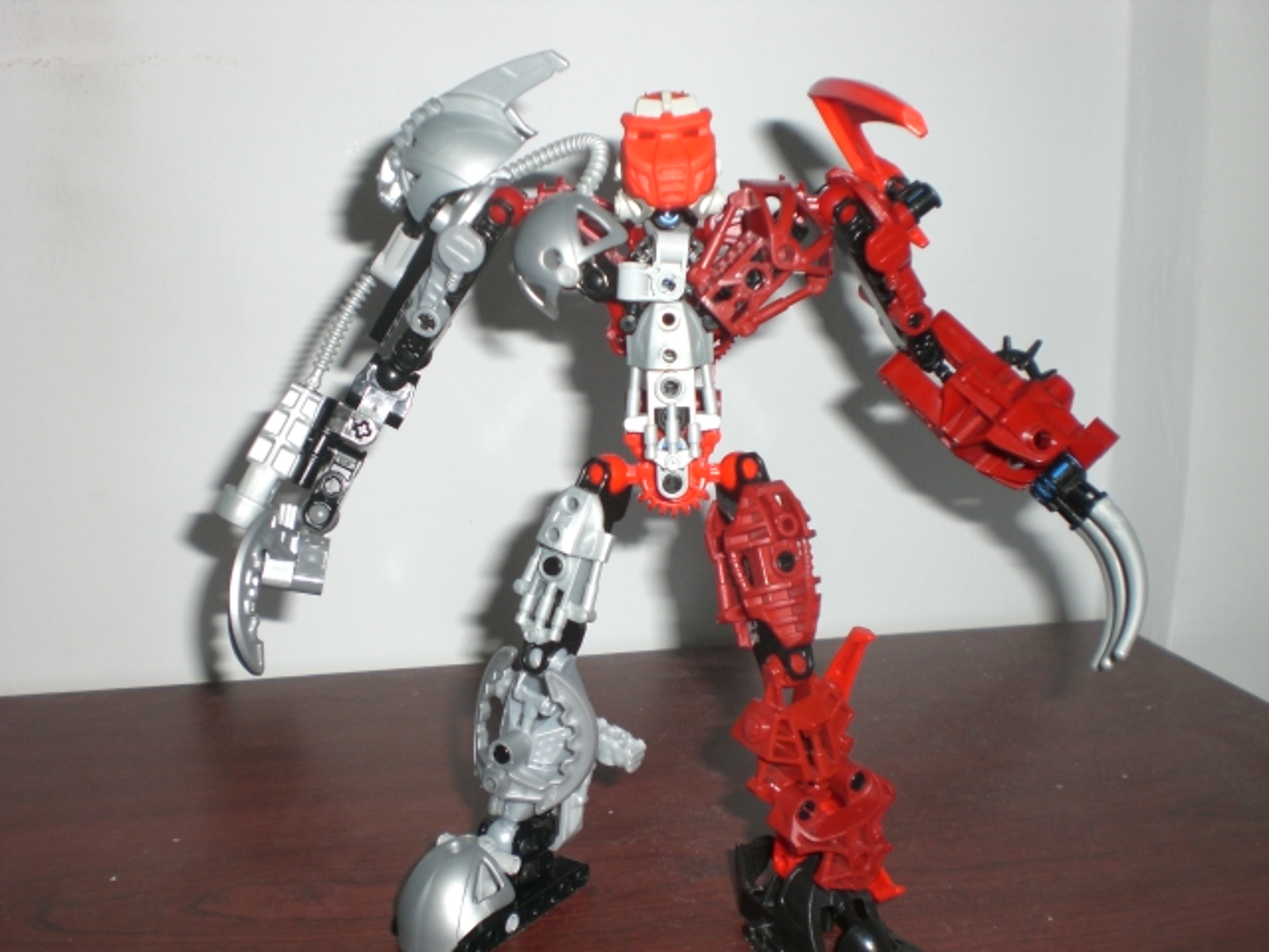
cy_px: 476
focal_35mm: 38
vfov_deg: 37.7
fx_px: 1393
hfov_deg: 49.0
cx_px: 634
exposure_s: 1/60
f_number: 3.1
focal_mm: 6.3
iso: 100
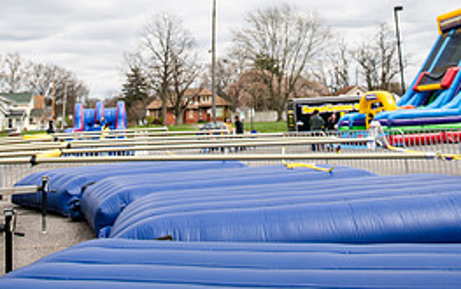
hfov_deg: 42.6
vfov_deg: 25.2
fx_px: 591
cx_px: 223
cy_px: -44
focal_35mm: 47
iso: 160
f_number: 3.5
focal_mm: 27
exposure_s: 1/1250
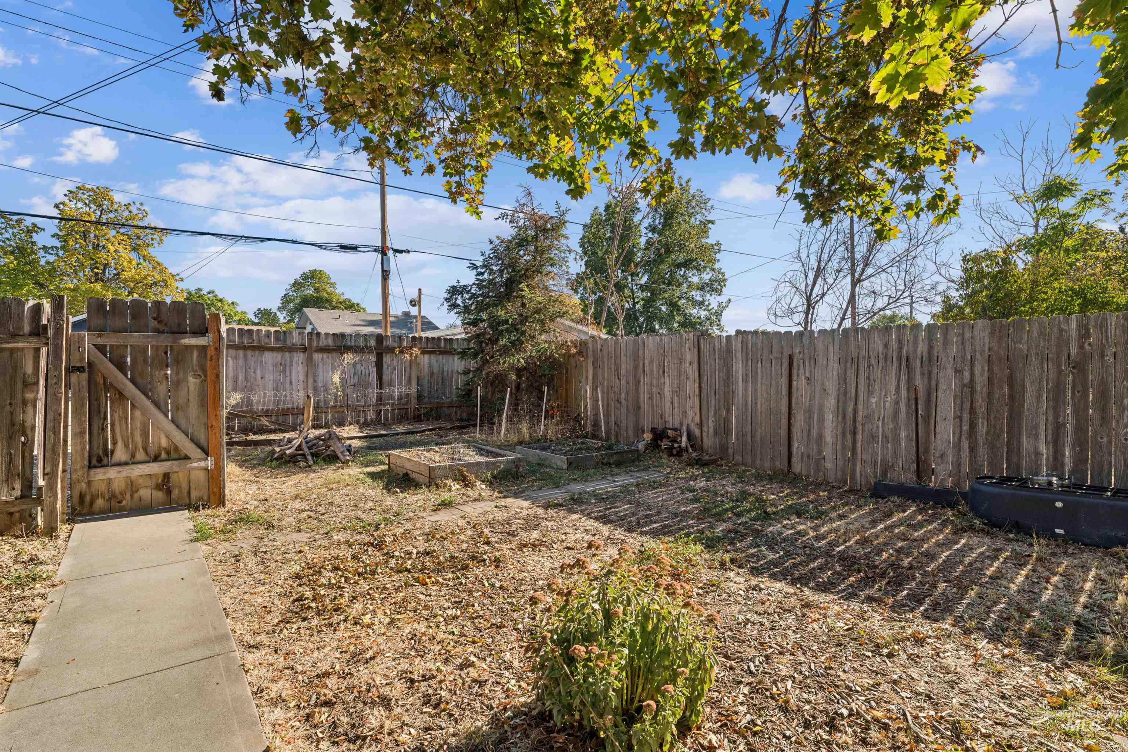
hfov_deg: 92.9
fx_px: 536
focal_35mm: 17
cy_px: 376
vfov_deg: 70.1
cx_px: 564
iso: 400
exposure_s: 1/160
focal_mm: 17.1
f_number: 13
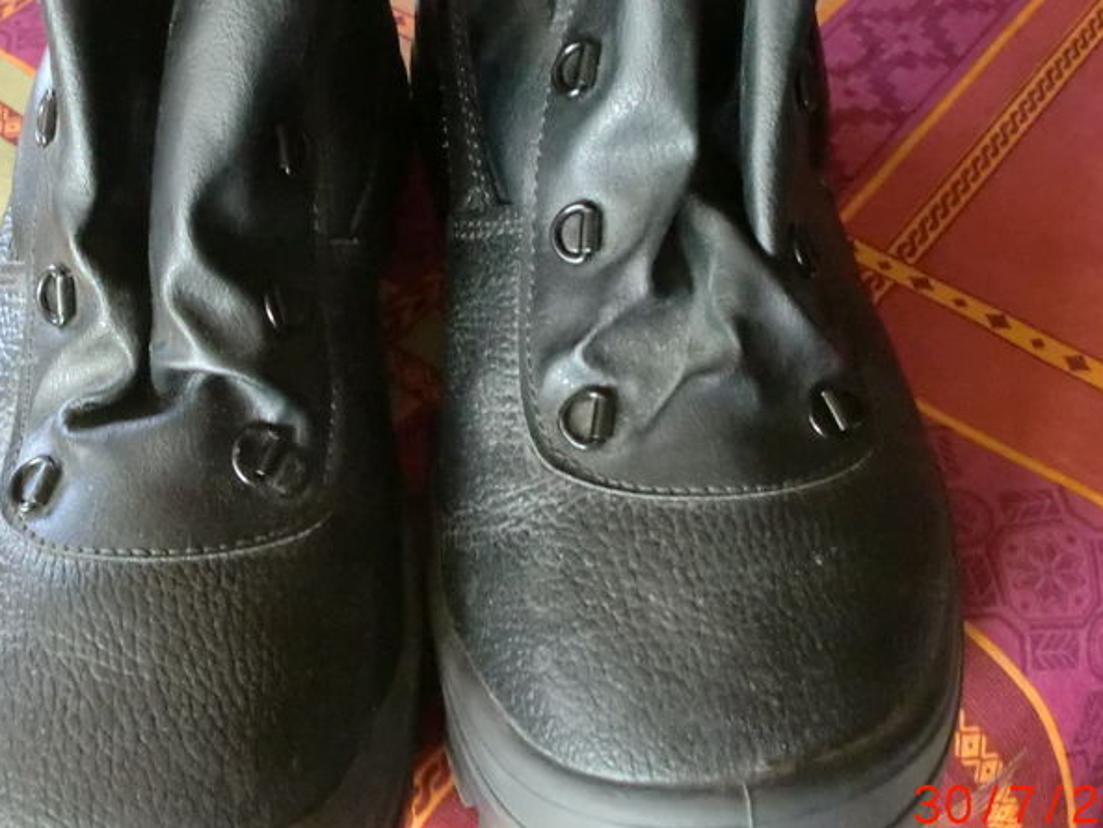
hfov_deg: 32.5
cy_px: 247
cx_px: 385
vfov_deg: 24.6
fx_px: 1880
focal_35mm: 59
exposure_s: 1/60
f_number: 3.1
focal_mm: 6.3
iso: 800
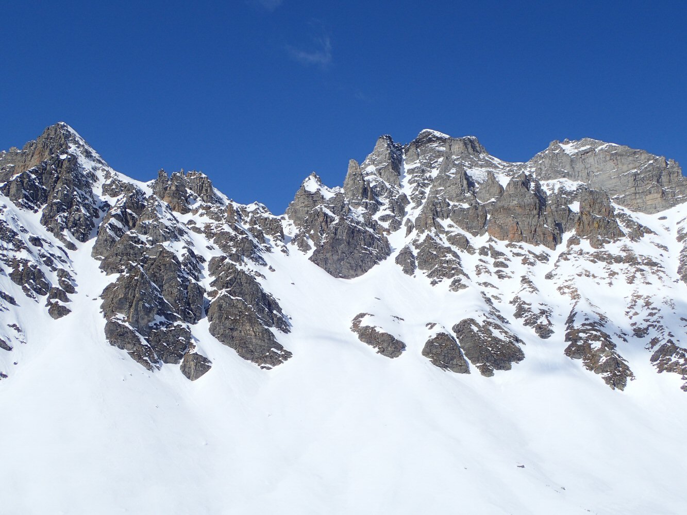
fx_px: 754
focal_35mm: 38
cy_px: 258
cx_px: 344
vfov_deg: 37.7
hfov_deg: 49.0
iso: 100
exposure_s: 1/250
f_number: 10
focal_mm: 6.86
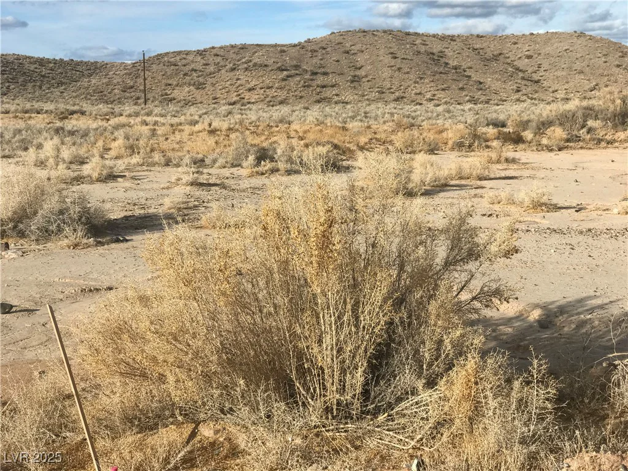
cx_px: 314
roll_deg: +0.8
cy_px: 236
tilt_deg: -7.3
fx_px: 1034
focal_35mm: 57
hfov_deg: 33.8
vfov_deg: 25.7
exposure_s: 1/1368
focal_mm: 6.6
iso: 20
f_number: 2.8
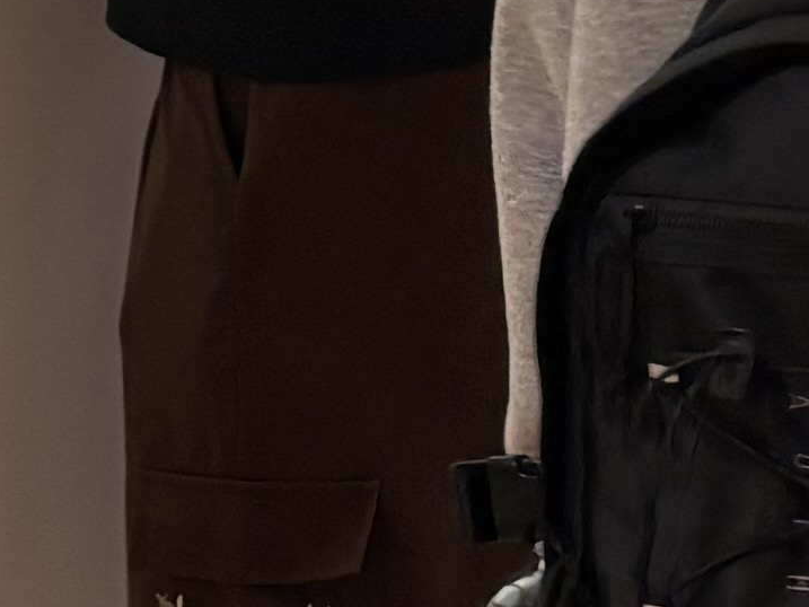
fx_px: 4839
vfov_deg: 6.8
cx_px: -301
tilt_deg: -1.4
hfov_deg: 9.4
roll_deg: +2.9
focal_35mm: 207
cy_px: -848
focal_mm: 5.96
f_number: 1.6
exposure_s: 1/60
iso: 80
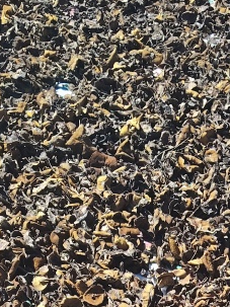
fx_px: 842
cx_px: 201
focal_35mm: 95
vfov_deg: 17.6
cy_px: 513
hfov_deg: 15.4
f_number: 1.8
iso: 100
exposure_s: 1/218
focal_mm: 4.05
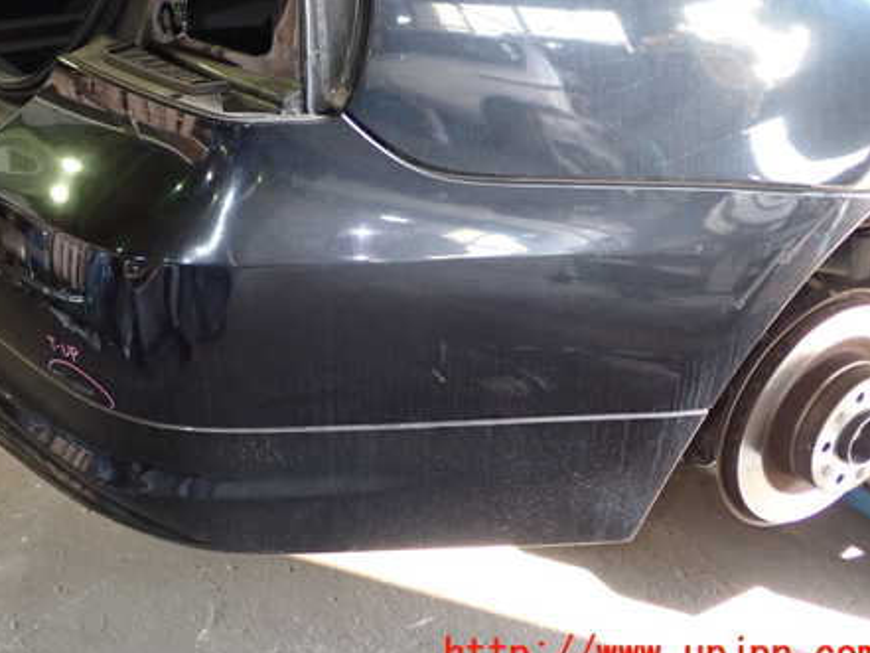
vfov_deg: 29.5
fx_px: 1232
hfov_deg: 38.5
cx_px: 298
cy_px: 237
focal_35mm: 49
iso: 400
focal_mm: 6.37
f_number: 2.5
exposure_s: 1/40
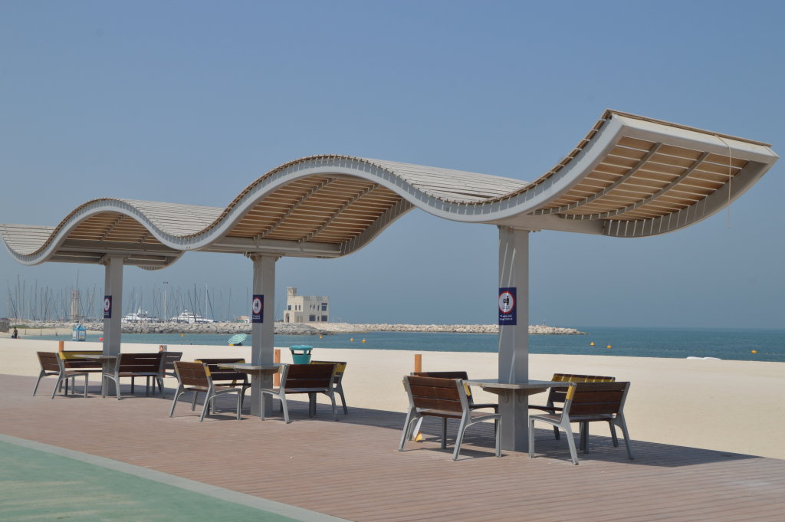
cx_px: 392
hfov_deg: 42.4
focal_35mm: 46
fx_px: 1013
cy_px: 261
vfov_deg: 28.9
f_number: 11
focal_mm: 31
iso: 200
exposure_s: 1/500
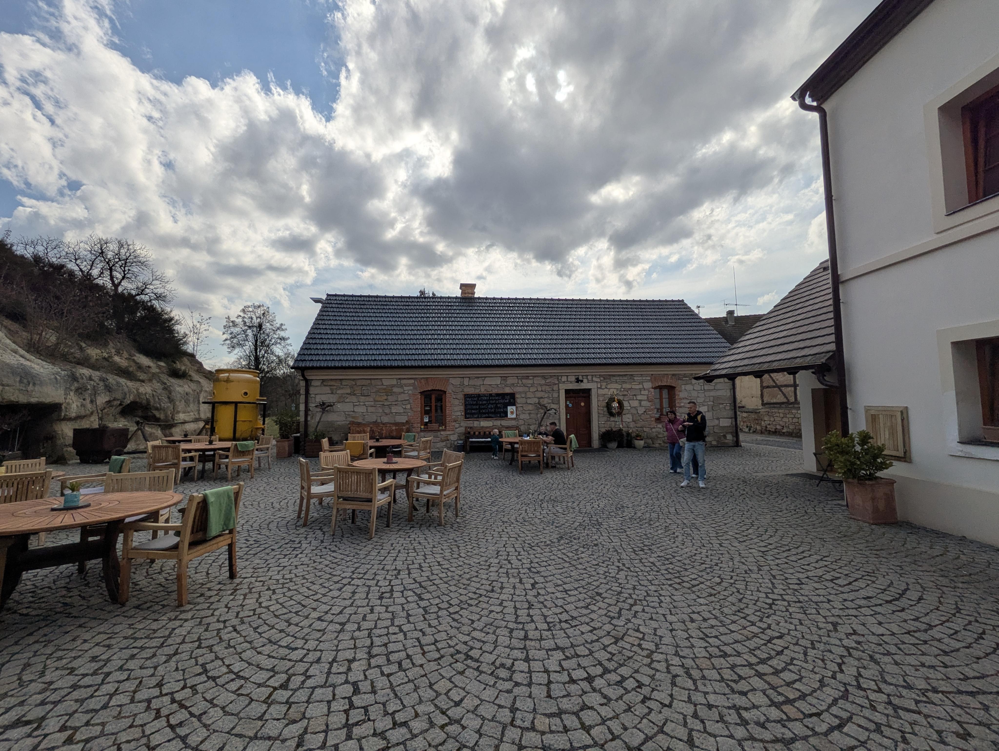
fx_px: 404
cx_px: 500
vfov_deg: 85.7
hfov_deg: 102.0
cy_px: 376
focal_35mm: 14
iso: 50
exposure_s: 1/4016
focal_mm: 1.83
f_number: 2.2
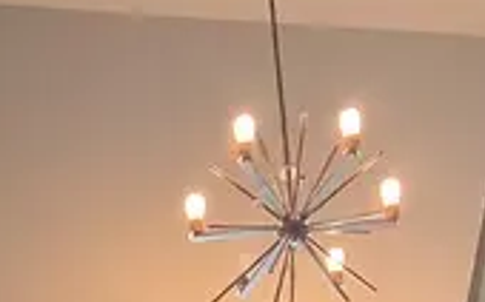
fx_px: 1136
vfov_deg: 11.7
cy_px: 778
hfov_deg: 23.8
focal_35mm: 86
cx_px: 117
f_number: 1.9
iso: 320
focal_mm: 2.69
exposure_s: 1/30
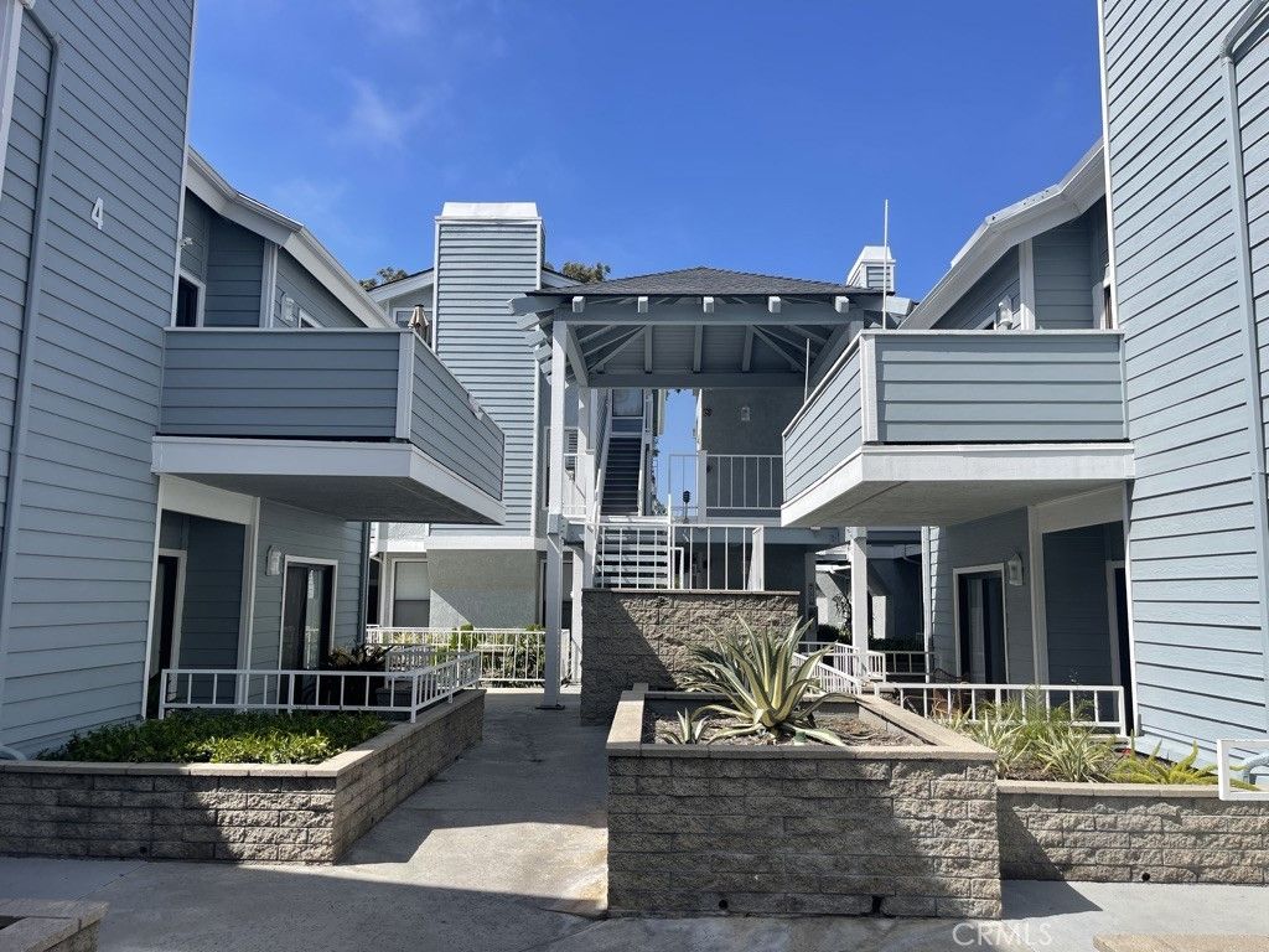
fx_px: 916
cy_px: 476
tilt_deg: +6.4
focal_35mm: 25
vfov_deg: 54.9
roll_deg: -1.2
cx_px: 634
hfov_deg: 69.4
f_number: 1.6
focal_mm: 5.1
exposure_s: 1/3344
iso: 32
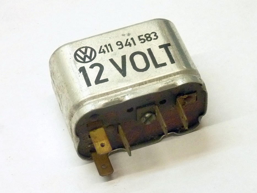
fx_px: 497
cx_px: 128
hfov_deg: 29.0
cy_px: 96
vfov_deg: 21.9
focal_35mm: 67
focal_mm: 11
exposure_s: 1/30
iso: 400
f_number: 4.1
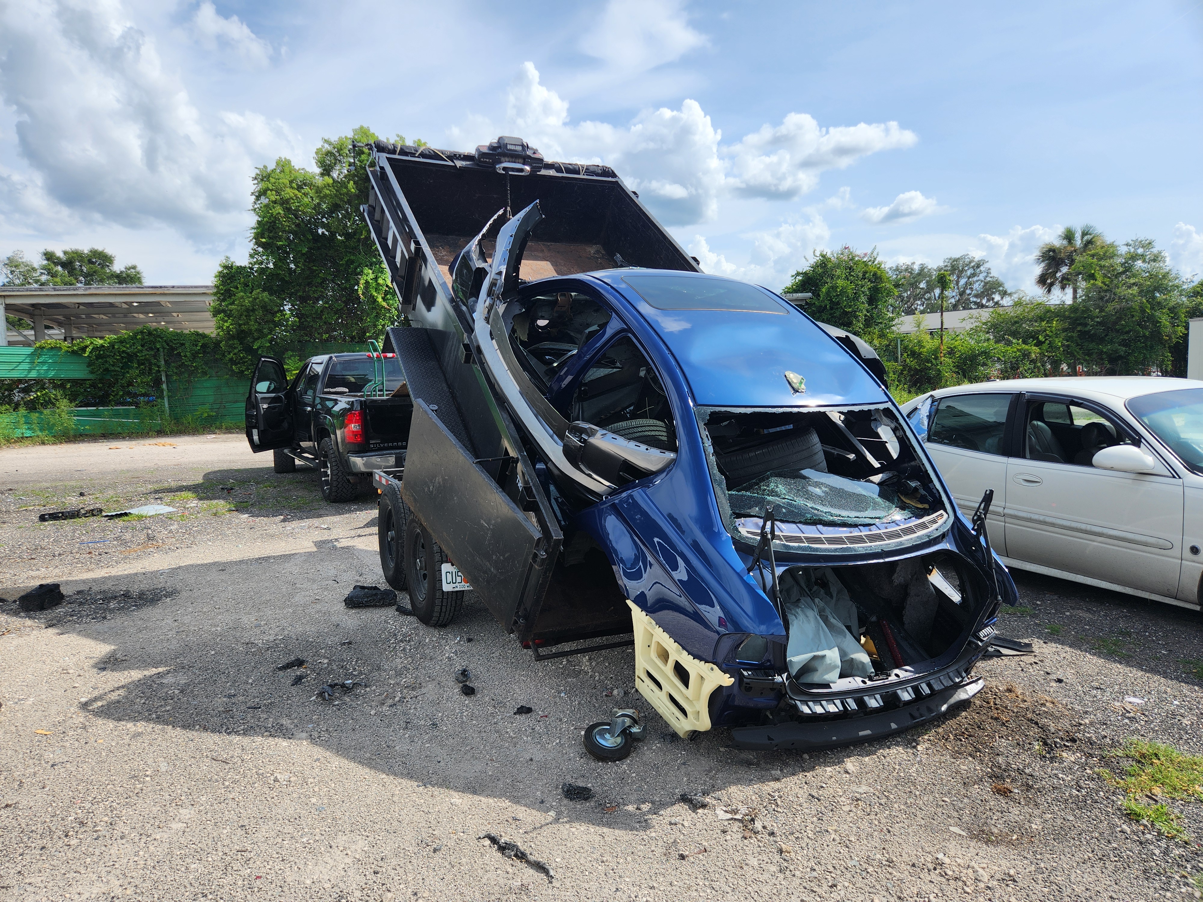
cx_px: 602
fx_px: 799
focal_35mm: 23
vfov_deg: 58.9
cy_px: 451
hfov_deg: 73.9
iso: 20
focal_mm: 5.4
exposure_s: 1/1714
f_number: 1.8
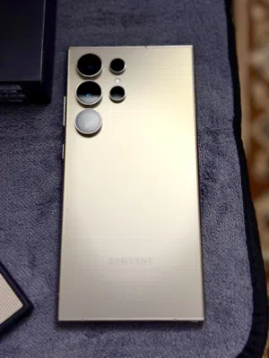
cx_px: 134
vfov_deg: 39.7
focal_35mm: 48
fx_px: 497
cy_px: 179
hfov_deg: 30.3
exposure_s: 1/212
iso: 50
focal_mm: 6.76
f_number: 1.78
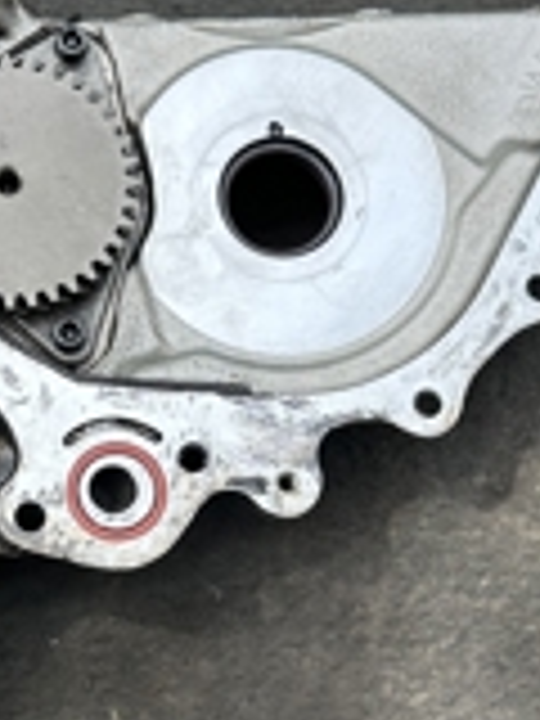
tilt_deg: -77.1
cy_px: 554
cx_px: 101
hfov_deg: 20.2
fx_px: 1498
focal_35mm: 72
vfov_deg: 26.6
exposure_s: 1/910
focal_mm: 6.86
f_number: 1.78
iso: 80
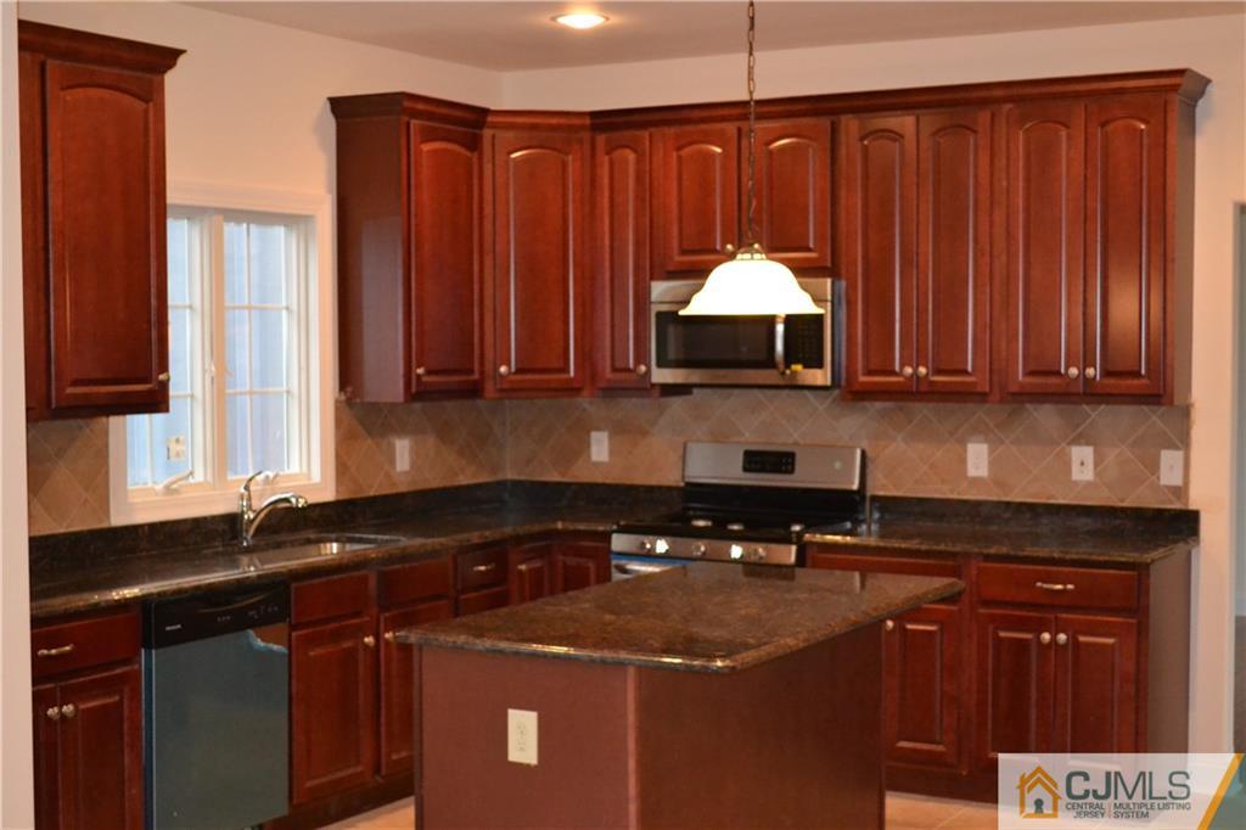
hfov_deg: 37.9
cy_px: 415
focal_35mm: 52
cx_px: 623
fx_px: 1816
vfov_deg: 25.7
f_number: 5
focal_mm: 35
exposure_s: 1/60
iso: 3200
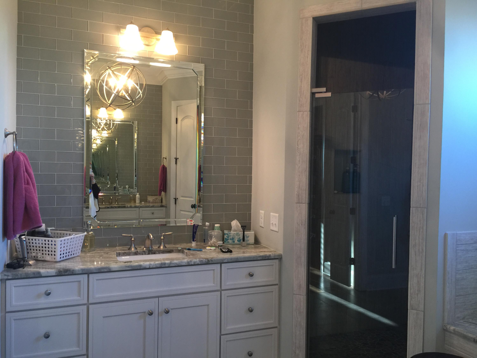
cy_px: 179
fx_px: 400
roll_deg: -1.0
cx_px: 238
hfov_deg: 61.7
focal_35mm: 29
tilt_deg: -0.1
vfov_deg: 48.2
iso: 64
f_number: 2.2
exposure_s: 1/17
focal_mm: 4.15
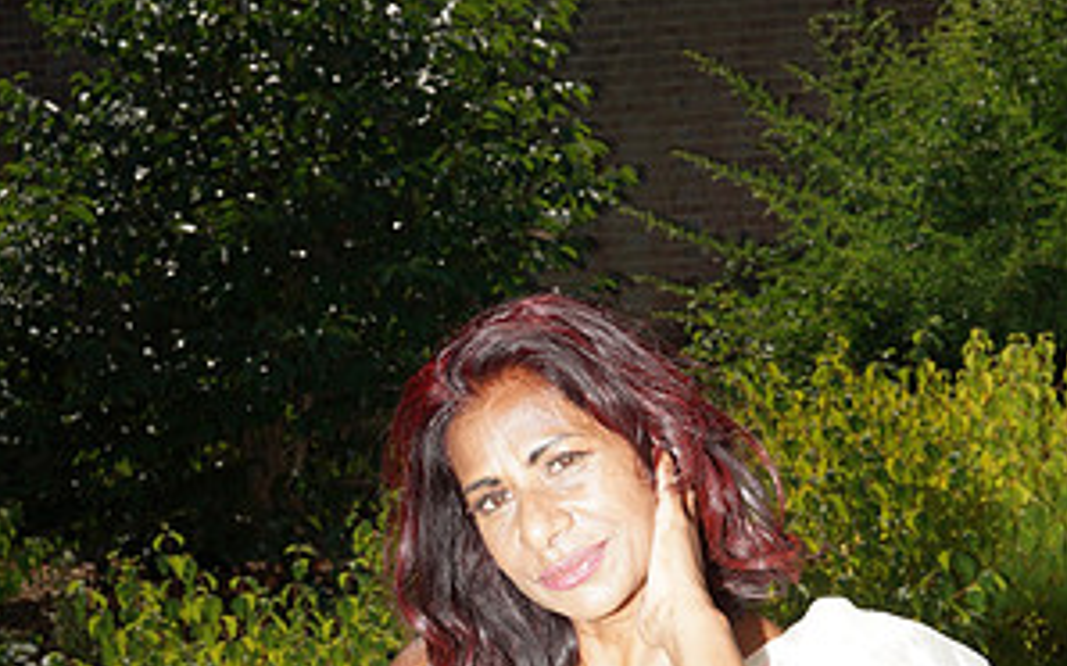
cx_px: 534
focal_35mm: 77
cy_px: 505
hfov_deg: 26.8
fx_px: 2238
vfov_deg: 16.8
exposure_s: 1/250
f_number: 11
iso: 100
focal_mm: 50
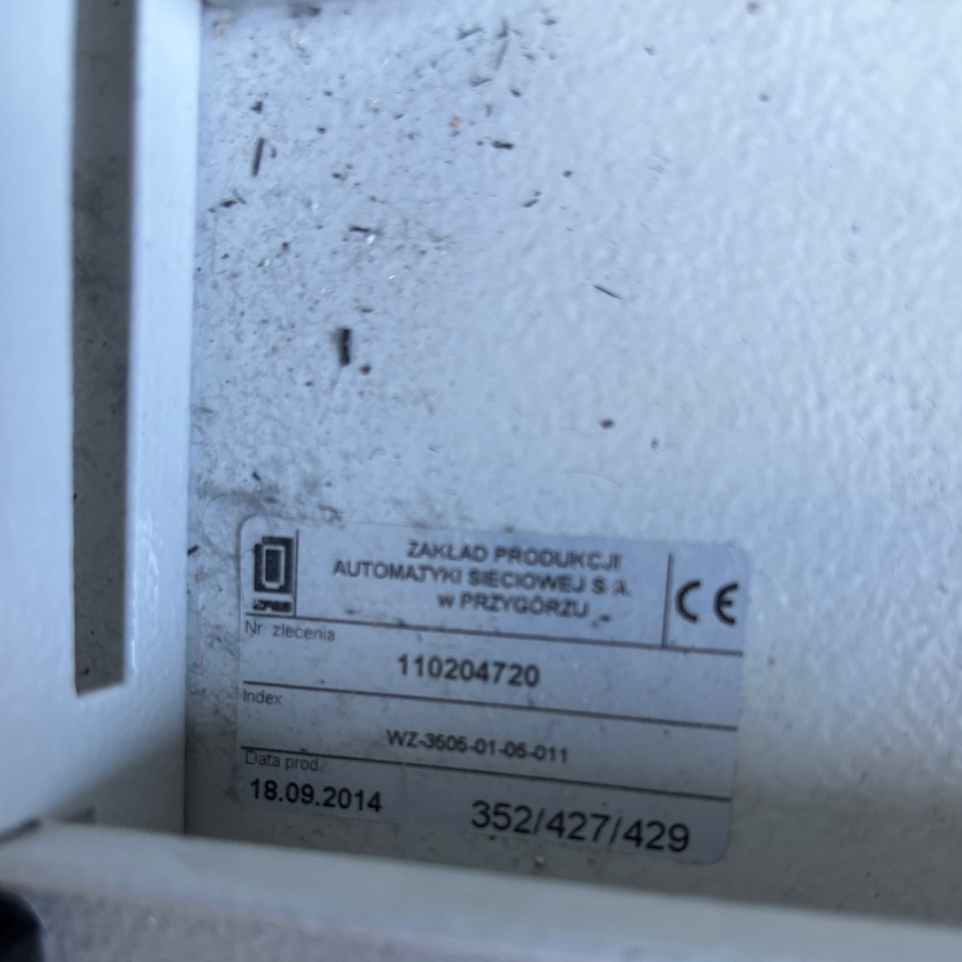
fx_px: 975
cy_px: 639
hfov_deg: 52.5
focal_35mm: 31
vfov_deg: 51.6
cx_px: 484
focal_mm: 5.96
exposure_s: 1/60
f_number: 1.6
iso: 160
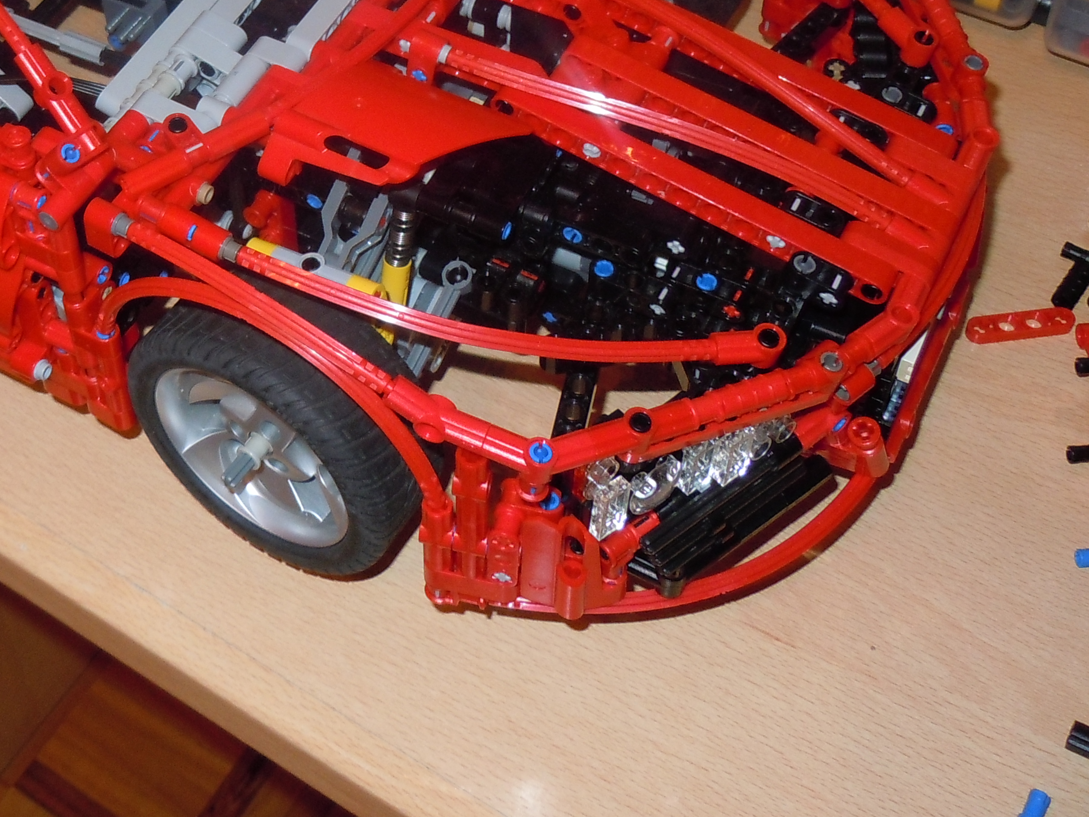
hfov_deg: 33.8
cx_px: 126
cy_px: 103
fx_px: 1699
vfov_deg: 26.3
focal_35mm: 54
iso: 200
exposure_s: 1/30
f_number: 3.5
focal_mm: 5.4
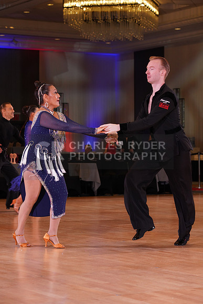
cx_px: 102
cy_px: 152
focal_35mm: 105
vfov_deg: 19.5
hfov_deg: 13.0
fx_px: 888
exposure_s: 1/160
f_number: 5.6
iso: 1600
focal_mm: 105
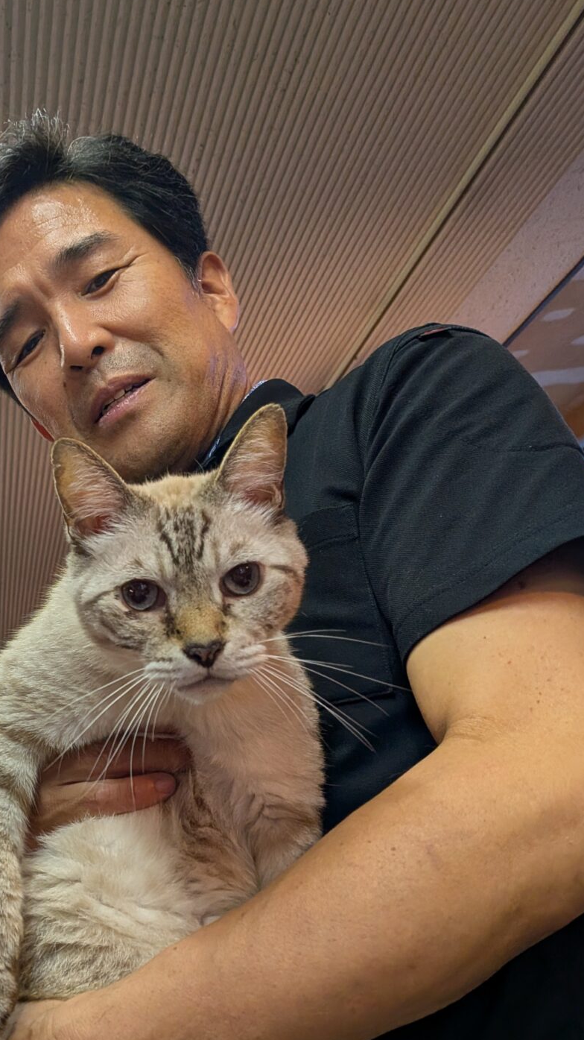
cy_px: 708
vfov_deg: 54.0
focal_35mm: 36
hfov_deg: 31.7
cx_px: 91
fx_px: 992
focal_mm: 4.53
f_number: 1.7
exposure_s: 1/120
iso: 50
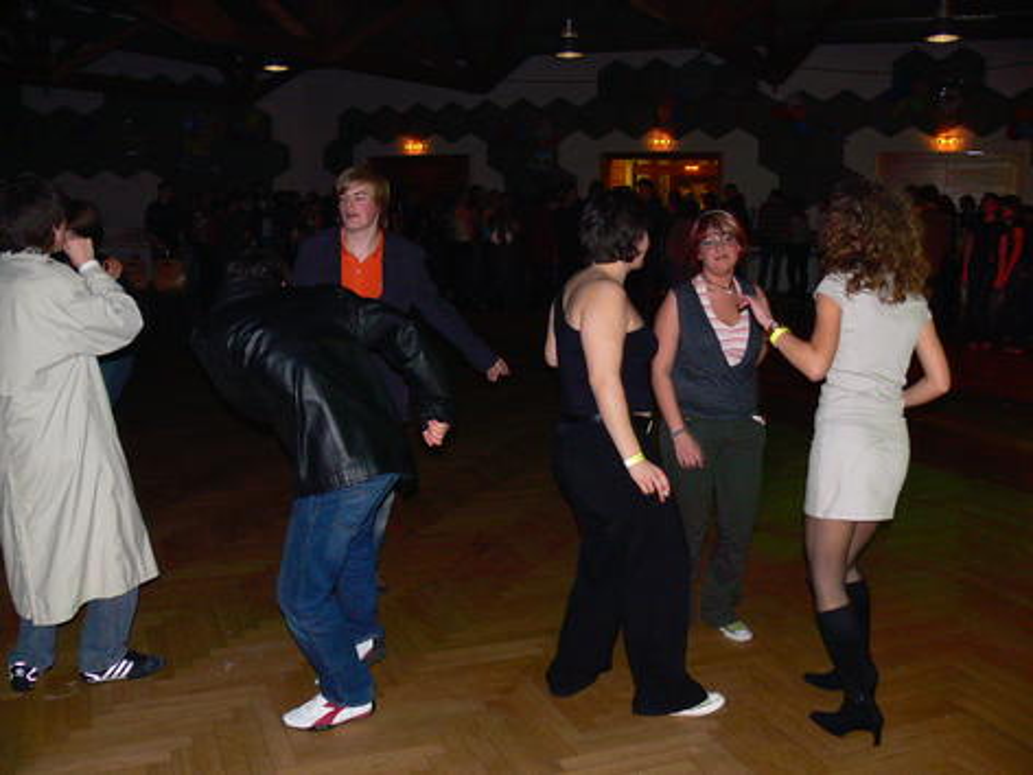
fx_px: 1044
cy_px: 388
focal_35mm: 35
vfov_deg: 40.7
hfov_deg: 52.6
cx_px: 516
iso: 200
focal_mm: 7.4
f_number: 2.8
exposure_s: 1/30
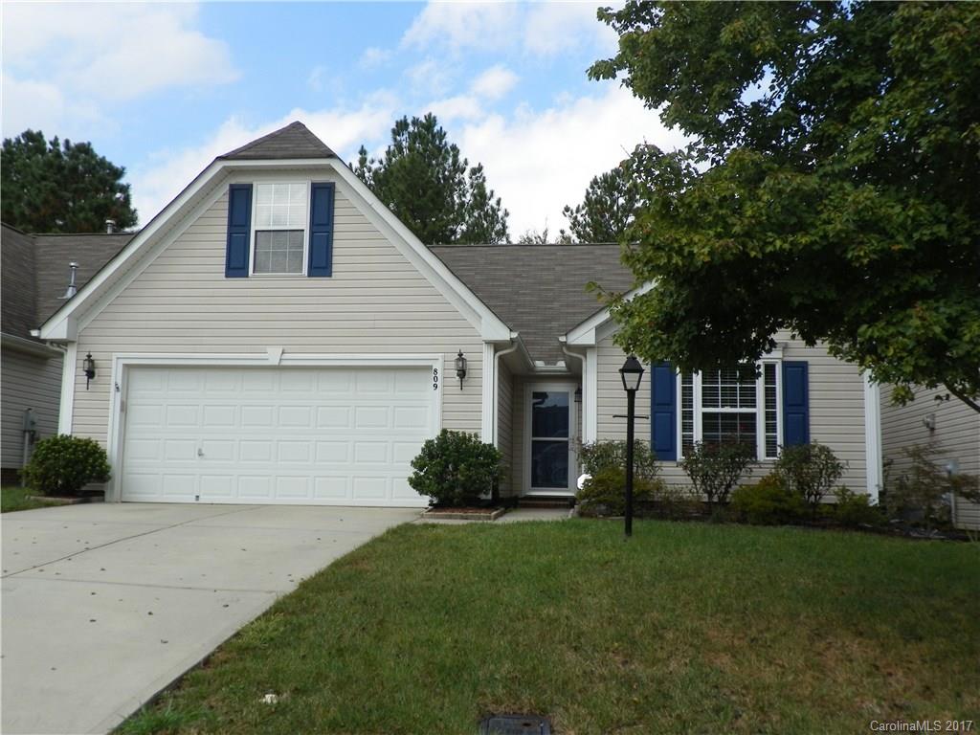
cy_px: 368
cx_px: 490
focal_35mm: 36
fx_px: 1019
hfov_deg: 51.4
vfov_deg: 39.7
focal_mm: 6.4
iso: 64
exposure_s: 1/320
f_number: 5
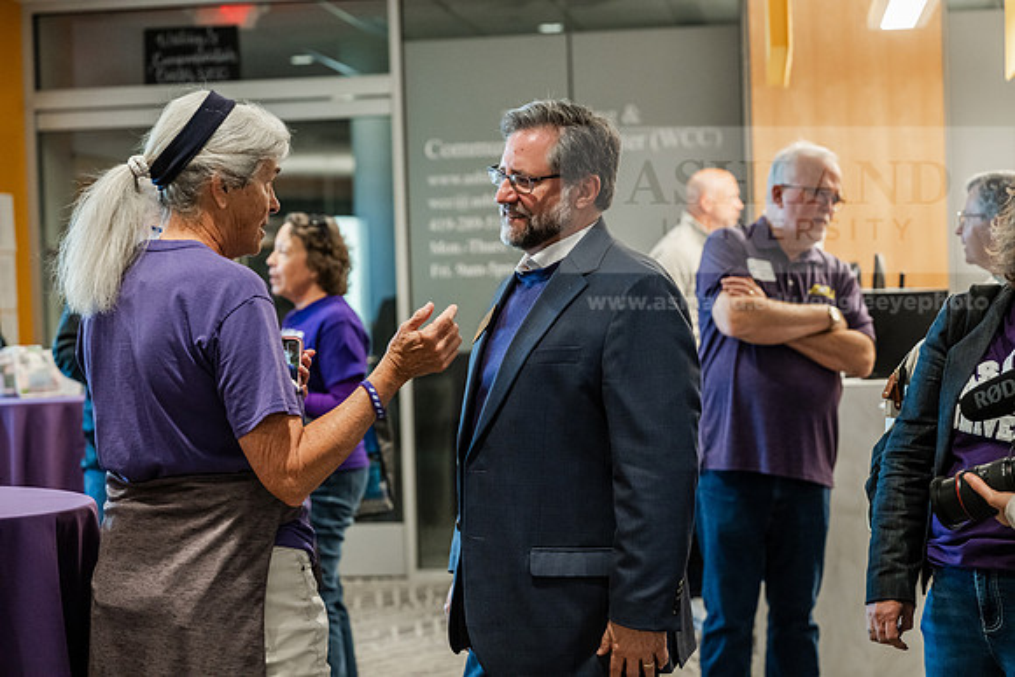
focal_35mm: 72
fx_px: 2030
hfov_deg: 28.1
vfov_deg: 18.9
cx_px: 508
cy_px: 338
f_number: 3.5
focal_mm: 72
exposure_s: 1/200
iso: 3200
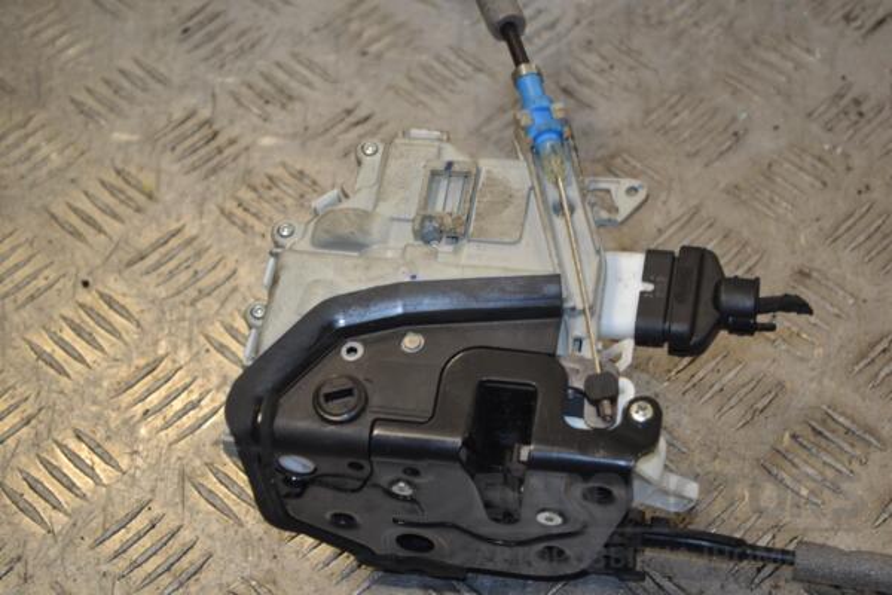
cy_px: 298
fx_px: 2044
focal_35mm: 82
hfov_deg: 24.6
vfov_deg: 16.6
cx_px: 446
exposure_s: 1/125
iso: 360
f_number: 5.6
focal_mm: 55
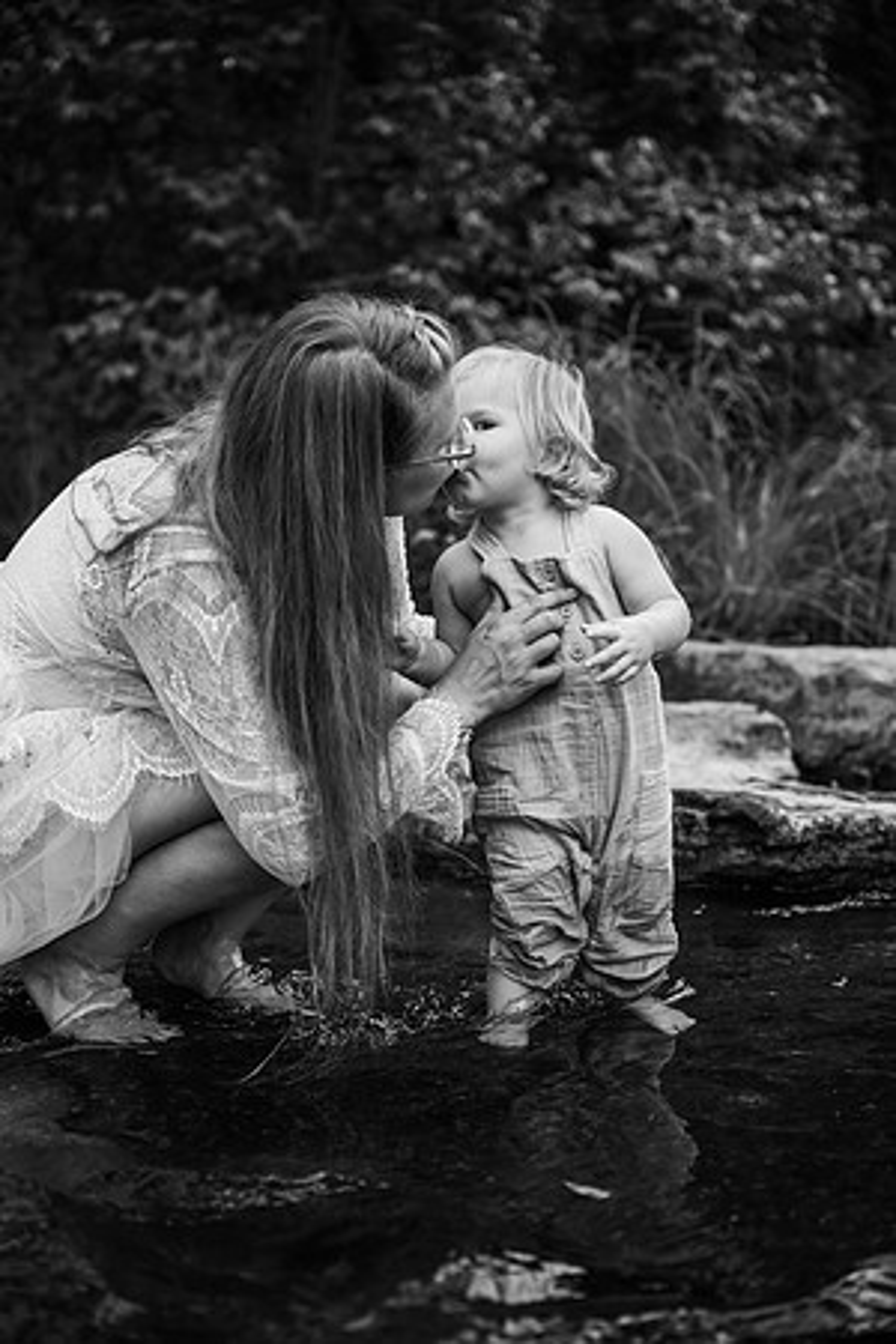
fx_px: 1755
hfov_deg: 28.6
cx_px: 448
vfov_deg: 41.9
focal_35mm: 47
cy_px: 672
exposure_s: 1/1600
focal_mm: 47
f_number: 2.8
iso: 500
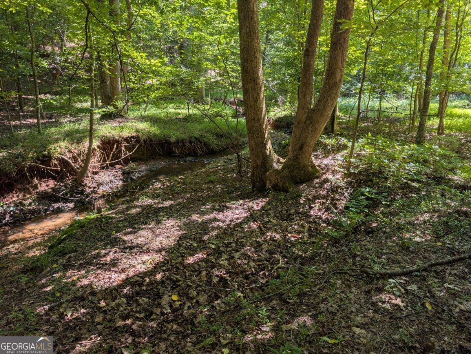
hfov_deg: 71.5
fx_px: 327
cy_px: 177
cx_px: 236
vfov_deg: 56.9
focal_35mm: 24
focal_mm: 6.9
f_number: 1.68
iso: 19
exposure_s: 1/404
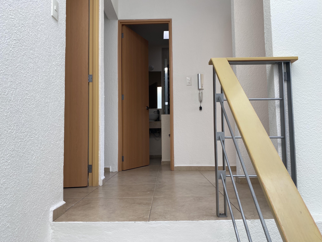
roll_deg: +0.1
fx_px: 242
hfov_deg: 67.3
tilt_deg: +4.0
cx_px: 161
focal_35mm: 26
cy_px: 121
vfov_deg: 53.1
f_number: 1.8
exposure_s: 1/135
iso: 32
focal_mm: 4.25
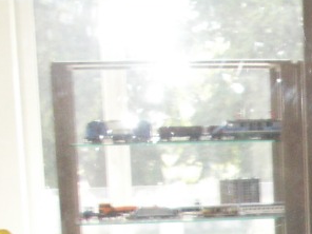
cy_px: 431
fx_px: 1280
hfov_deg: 12.8
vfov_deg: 9.9
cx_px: 543
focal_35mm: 142
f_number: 2.8
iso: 160
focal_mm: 5.86
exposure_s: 1/125
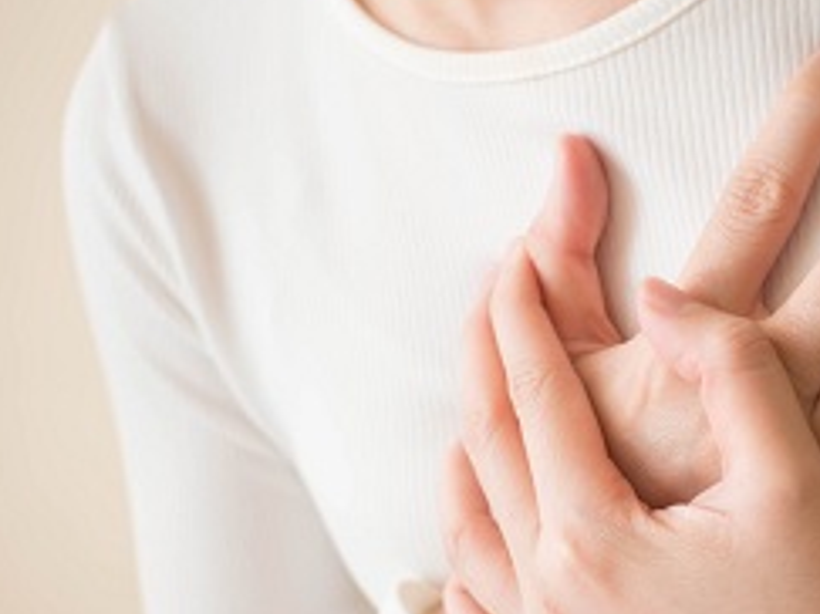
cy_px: 460
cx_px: 574
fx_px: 1492
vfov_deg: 23.0
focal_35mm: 63
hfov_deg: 30.4
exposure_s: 1/40
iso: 200
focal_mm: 17
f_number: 1.8
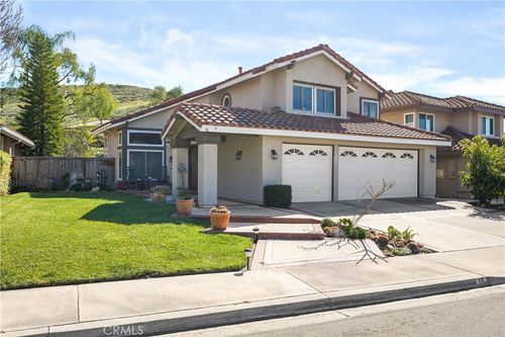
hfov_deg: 67.4
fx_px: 379
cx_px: 252
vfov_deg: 47.9
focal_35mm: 27
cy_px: 168
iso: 100
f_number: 11
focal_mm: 27
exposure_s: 1/15
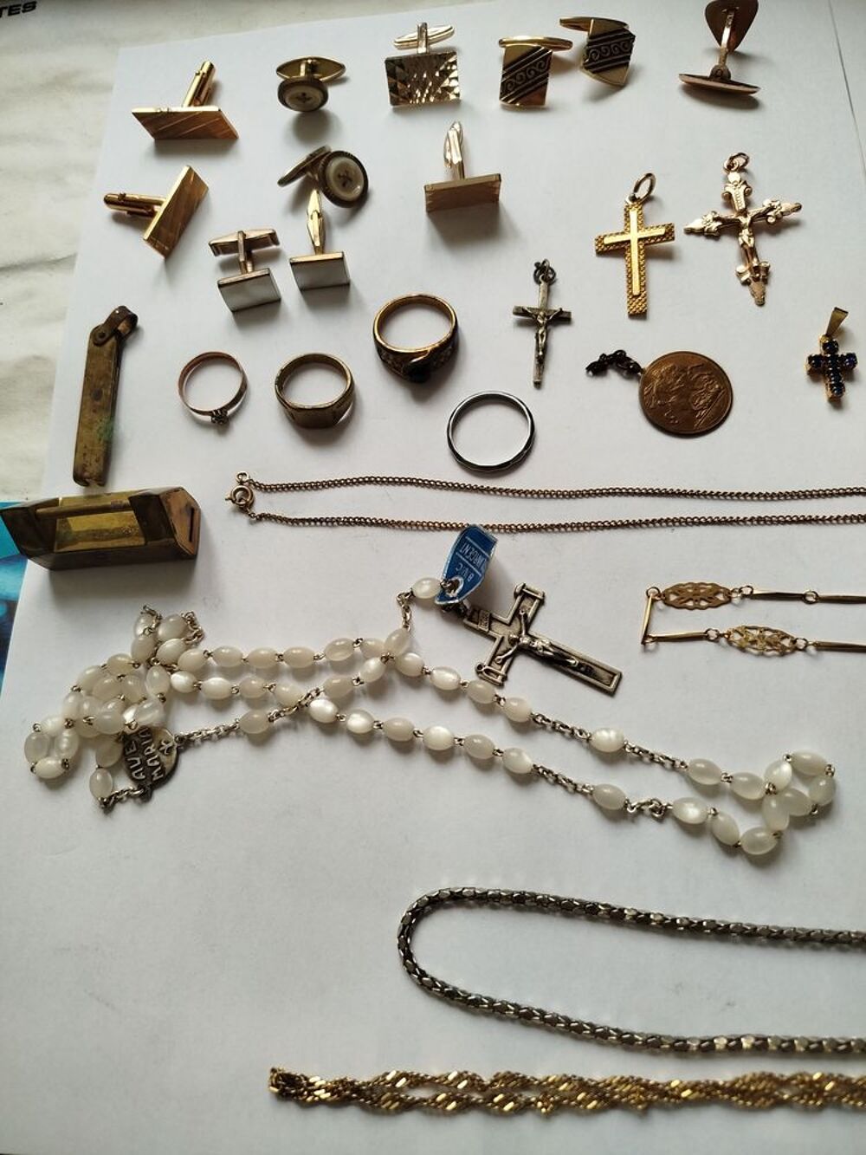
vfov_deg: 71.6
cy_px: 578
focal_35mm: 24
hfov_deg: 56.8
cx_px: 433
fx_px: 800
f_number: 1.7
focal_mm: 5.31
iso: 320
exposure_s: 1/33
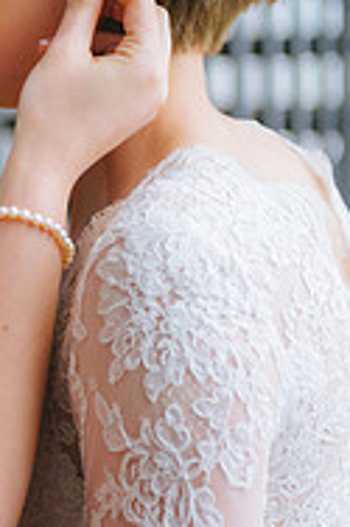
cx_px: 78
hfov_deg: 10.3
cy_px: 185
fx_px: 1928
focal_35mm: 132
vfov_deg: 15.5
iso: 200
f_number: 2.8
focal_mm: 55
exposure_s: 1/125
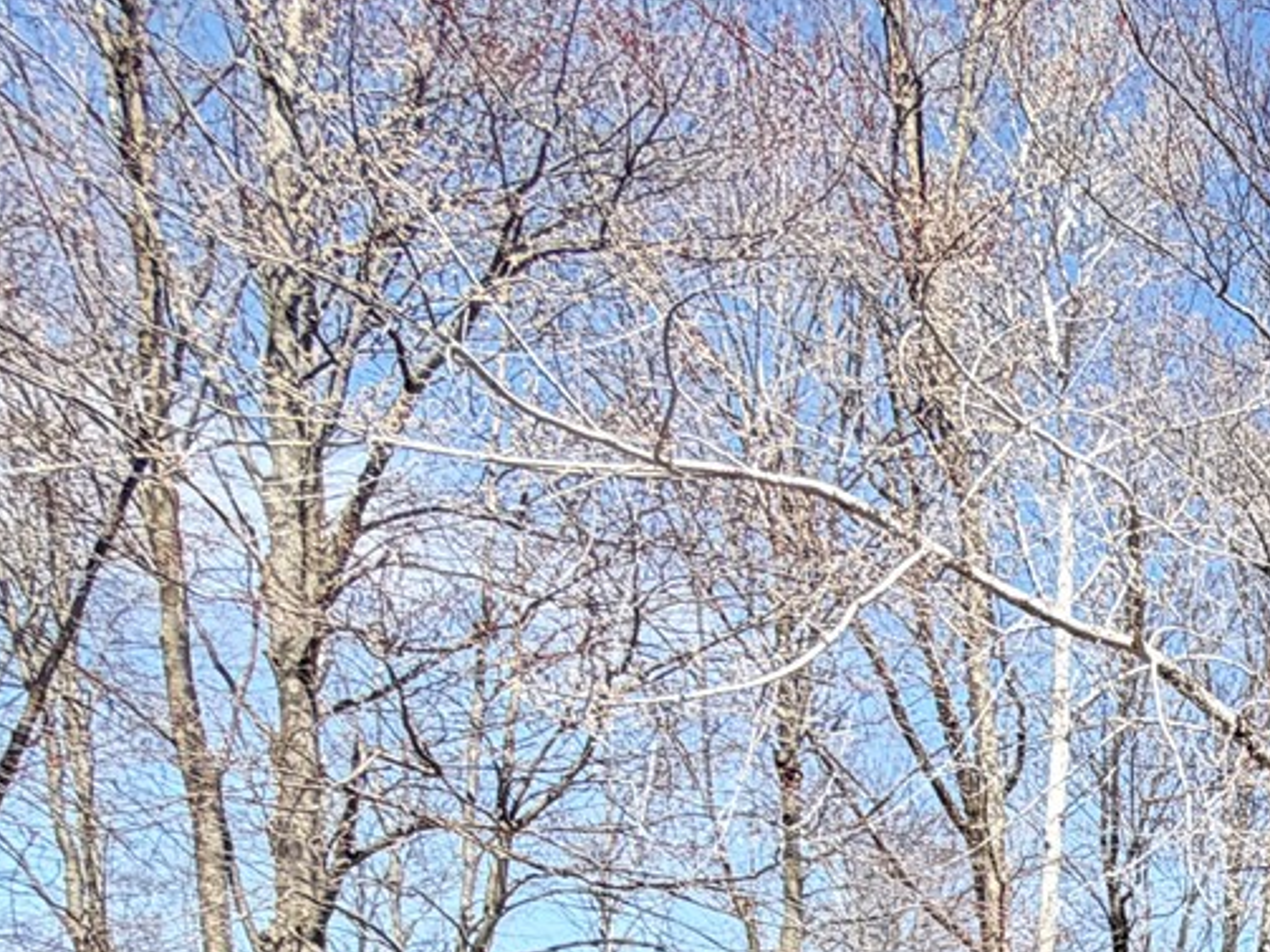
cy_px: 1548
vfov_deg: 20.6
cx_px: 2136
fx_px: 2091
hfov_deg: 23.1
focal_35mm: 57
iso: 32
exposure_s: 1/770
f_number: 2.2
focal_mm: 2.22
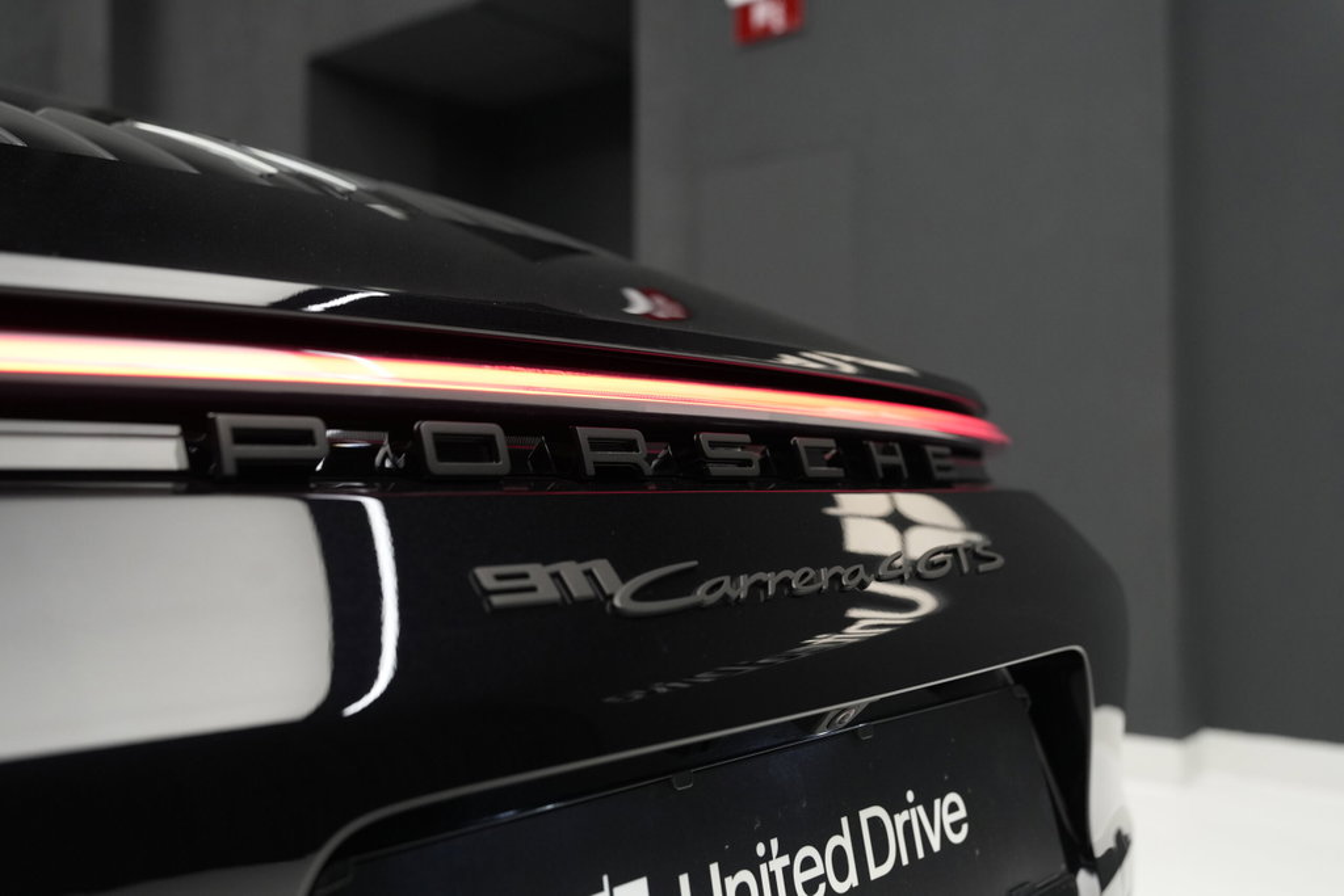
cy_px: 448
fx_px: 1307
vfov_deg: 37.9
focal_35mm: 35
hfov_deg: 54.4
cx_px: 672
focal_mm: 35
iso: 2000
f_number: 4
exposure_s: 1/60
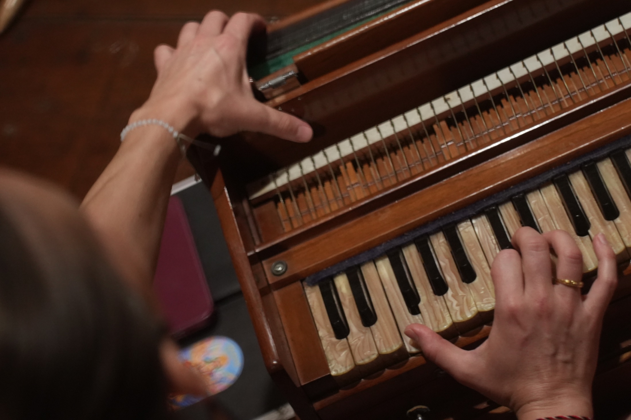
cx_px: 316
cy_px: 210
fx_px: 1963
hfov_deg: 18.3
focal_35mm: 112
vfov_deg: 12.2
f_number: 2.8
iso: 4000
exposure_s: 1/40
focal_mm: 75
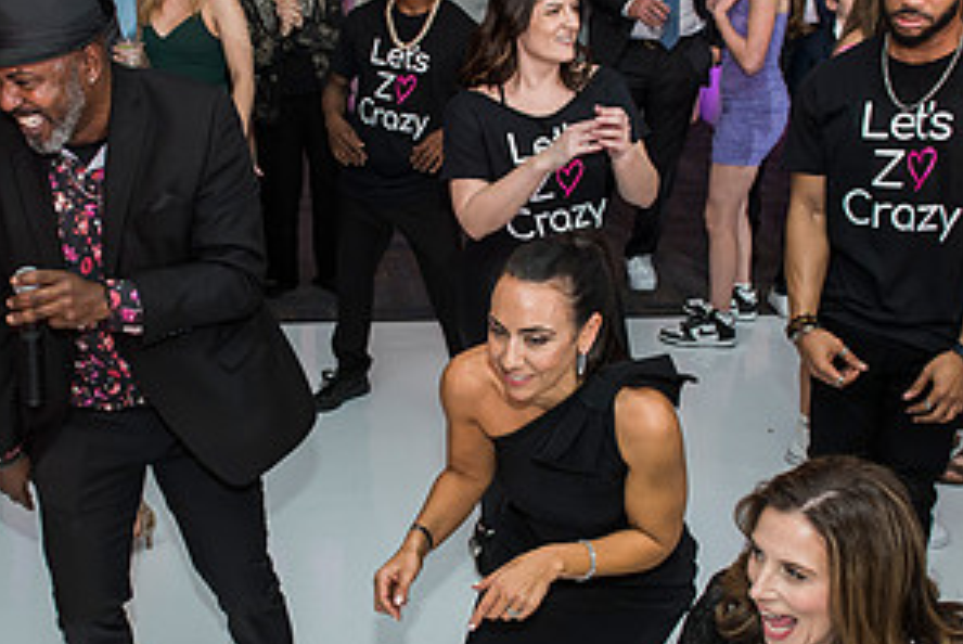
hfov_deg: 41.5
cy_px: 333
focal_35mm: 47
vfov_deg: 28.7
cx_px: 355
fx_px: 1258
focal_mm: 24
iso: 1000
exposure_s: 1/100
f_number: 4.5
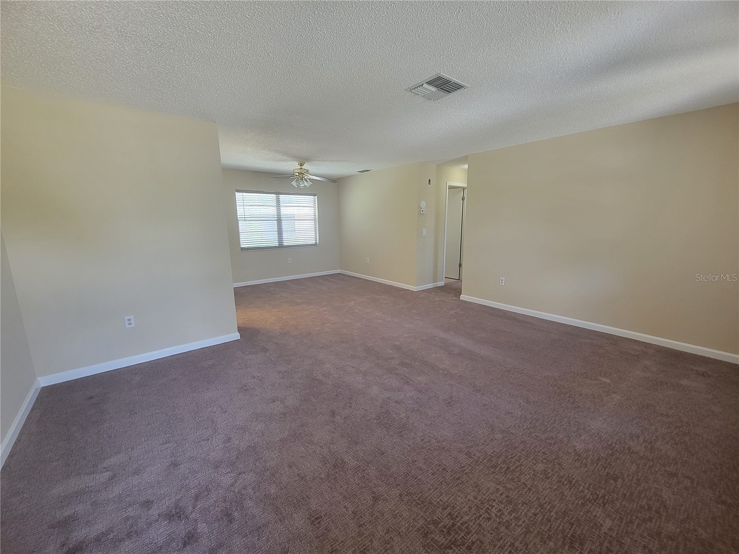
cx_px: 370
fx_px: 278
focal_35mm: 13
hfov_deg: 106.2
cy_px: 277
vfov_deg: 89.9
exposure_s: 1/40
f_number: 2.2
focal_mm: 2.2
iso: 320
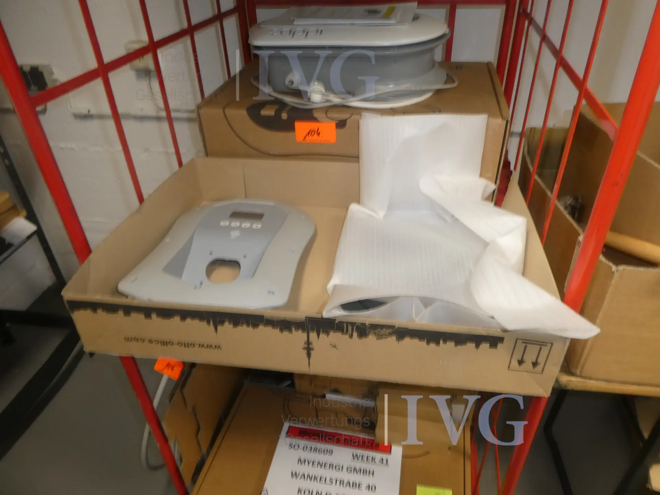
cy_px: 248
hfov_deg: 71.6
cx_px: 330
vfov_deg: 56.8
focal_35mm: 24
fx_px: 458
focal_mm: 4.3
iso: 320
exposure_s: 1/50
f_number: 3.3
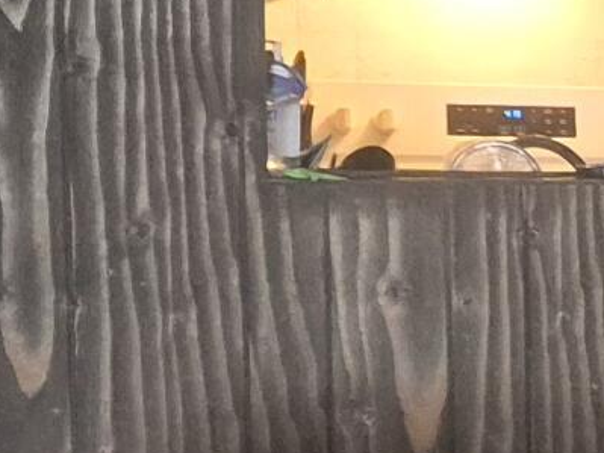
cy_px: 409
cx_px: 1803
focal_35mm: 173
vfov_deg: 8.5
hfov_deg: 9.2
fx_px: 3018
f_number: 1.8
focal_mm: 5.4
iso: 1250
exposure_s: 1/120
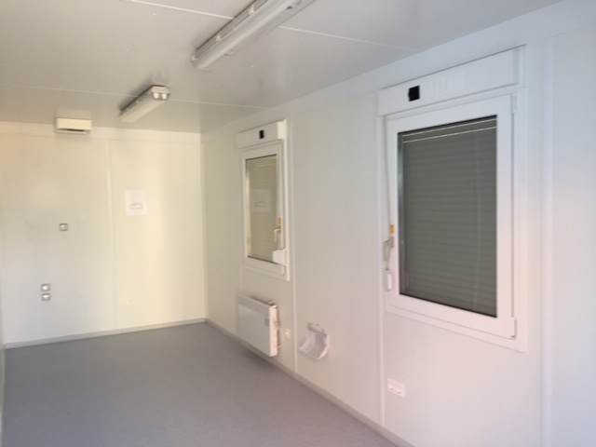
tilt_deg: -3.8
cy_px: 224
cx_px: 298
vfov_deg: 48.2
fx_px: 499
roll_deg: +1.8
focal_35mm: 29
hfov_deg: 61.7
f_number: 2.2
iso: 40
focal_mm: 4.15
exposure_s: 1/50
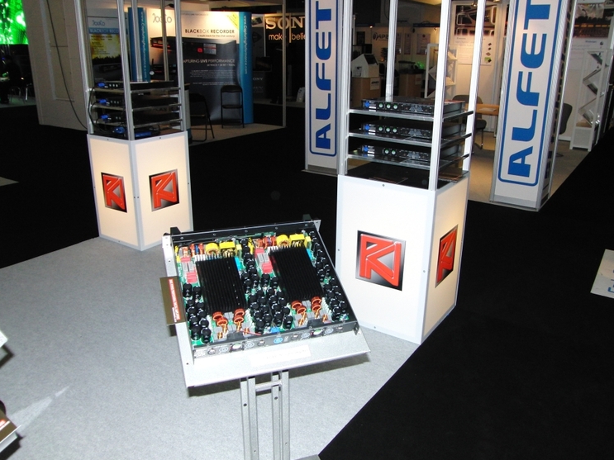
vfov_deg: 49.7
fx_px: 497
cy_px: 216
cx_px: 320
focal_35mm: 28
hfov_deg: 63.4
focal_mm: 4.6
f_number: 2.8
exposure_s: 1/160
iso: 200
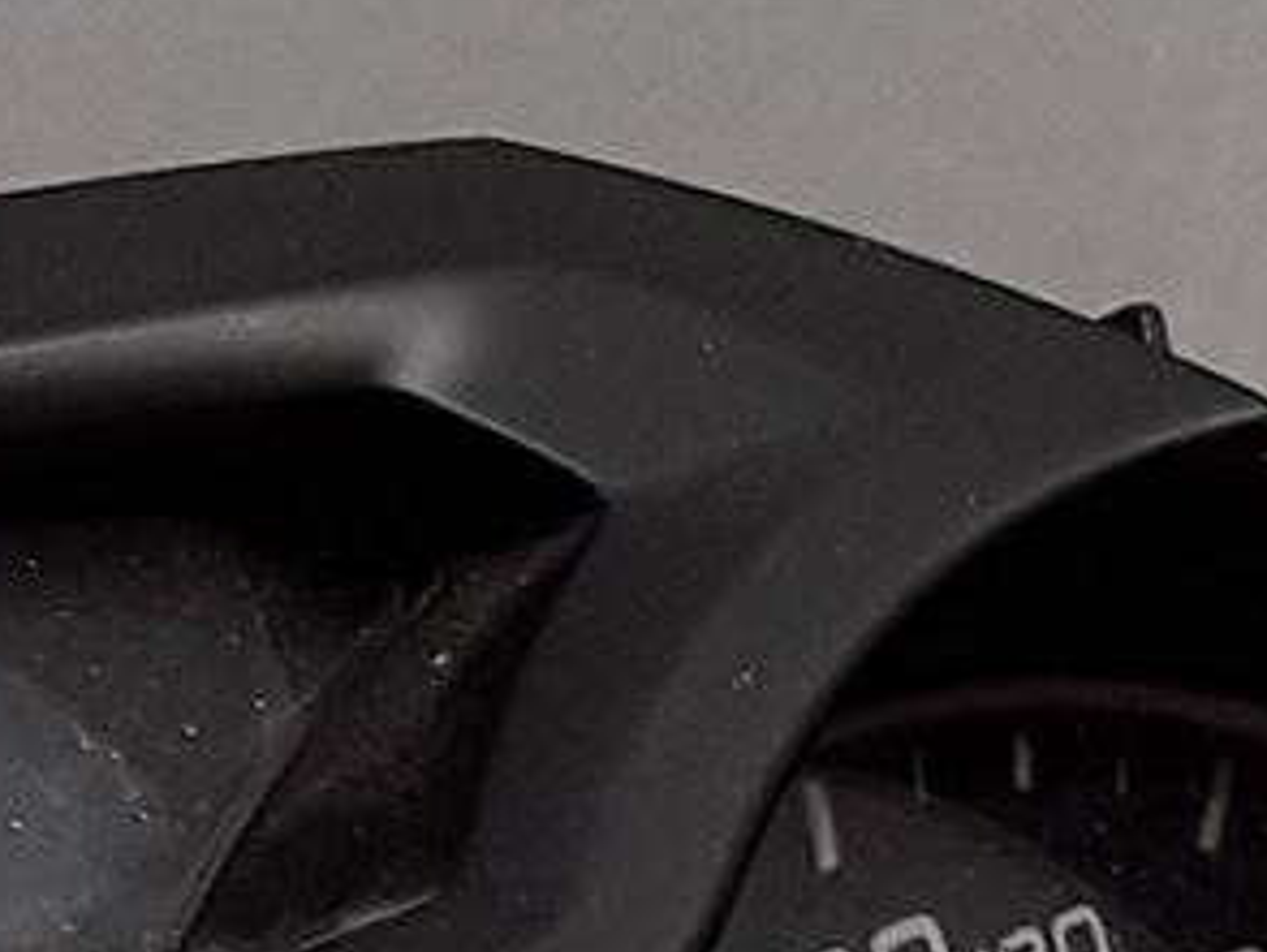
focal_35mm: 195
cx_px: -543
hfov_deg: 9.9
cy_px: 2791
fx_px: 7143
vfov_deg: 6.9
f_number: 1.9
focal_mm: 2.91
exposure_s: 1/100
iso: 50
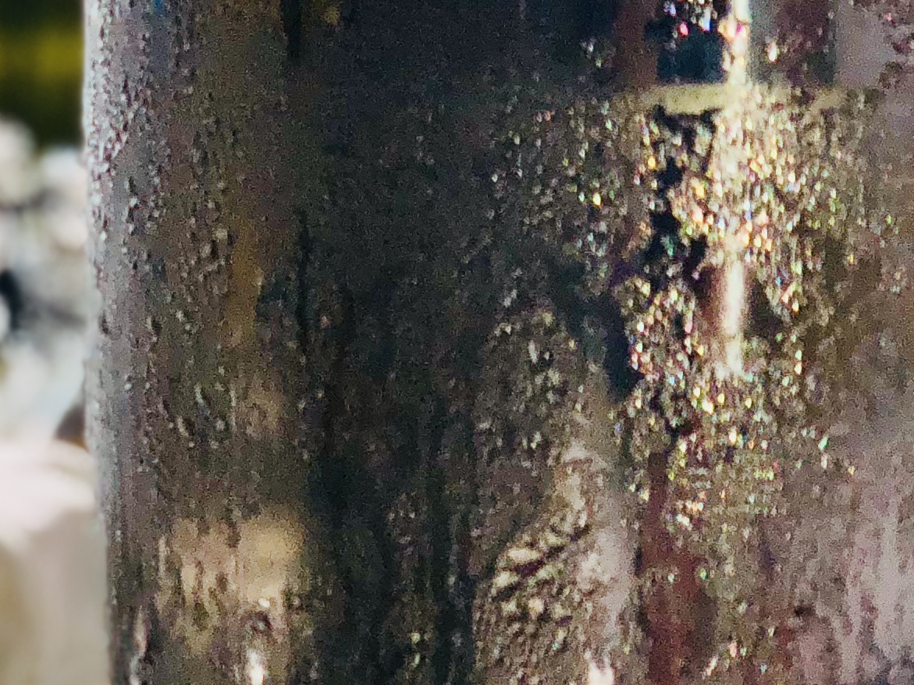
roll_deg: +0.6
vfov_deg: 8.3
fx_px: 4726
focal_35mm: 179
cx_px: 22
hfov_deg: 11.0
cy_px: 399
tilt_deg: -9.6
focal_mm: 6
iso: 20
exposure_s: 1/324
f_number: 2.4
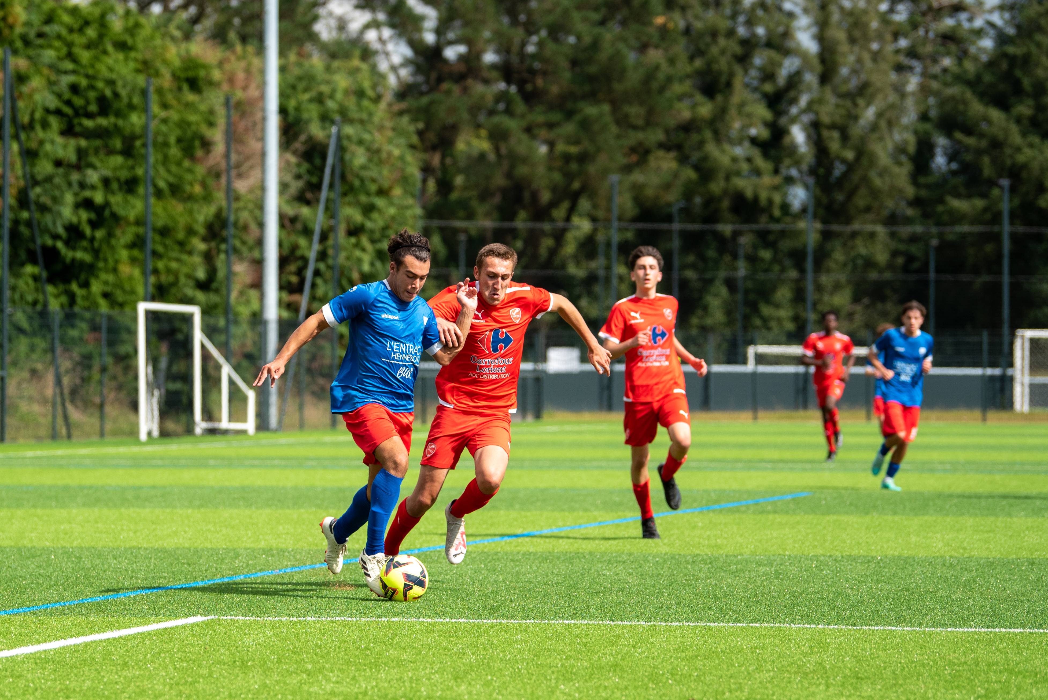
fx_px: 5019
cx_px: 382
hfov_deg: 11.9
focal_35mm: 172
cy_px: 319
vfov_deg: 8.0
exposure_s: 1/4000
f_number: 2.8
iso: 200
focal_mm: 112
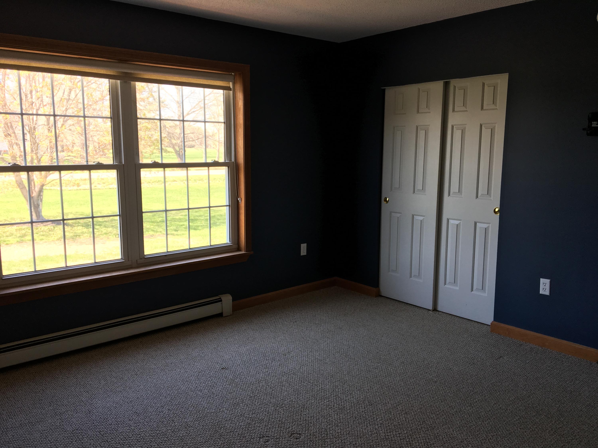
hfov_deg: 61.7
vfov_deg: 48.2
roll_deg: +0.5
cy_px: 224
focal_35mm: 29
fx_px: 501
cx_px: 299
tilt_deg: -8.0
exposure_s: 1/40
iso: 25
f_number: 2.2
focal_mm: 4.15
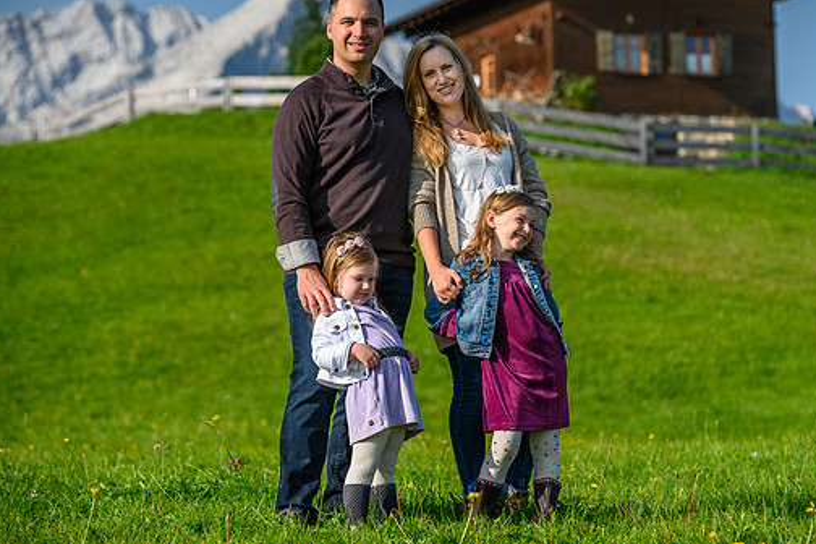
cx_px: 453
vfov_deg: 9.9
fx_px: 3128
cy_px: 233
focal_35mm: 138
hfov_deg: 14.9
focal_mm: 120
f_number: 5
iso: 200
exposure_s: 1/400
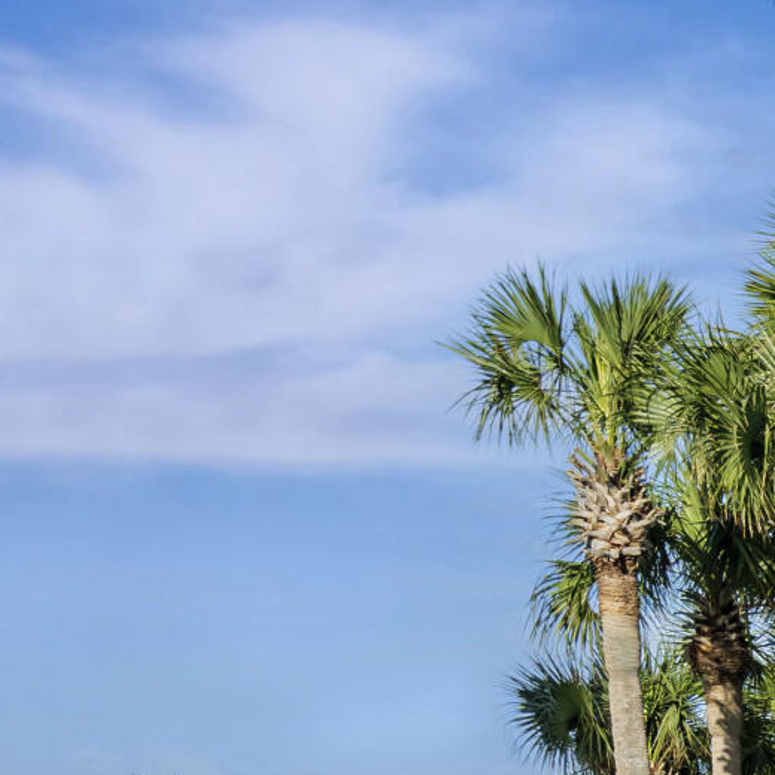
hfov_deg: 9.5
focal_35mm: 157
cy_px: 1022
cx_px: 2037
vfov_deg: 10.9
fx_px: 3977
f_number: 8
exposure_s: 1/500
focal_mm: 32
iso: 100
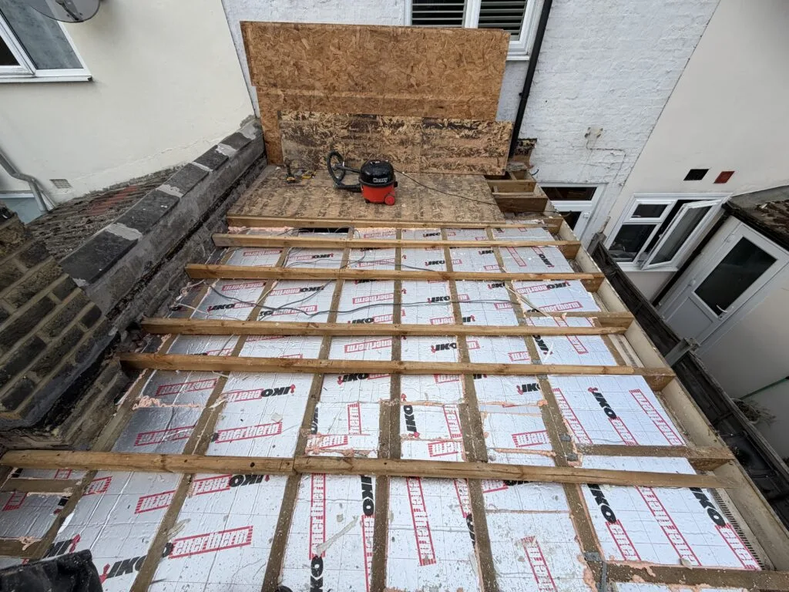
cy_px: 296
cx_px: 394
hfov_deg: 102.1
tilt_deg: -43.7
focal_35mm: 14
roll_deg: -0.8
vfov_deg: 85.7
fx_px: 319
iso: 40
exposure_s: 1/734
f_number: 2.2
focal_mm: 2.22
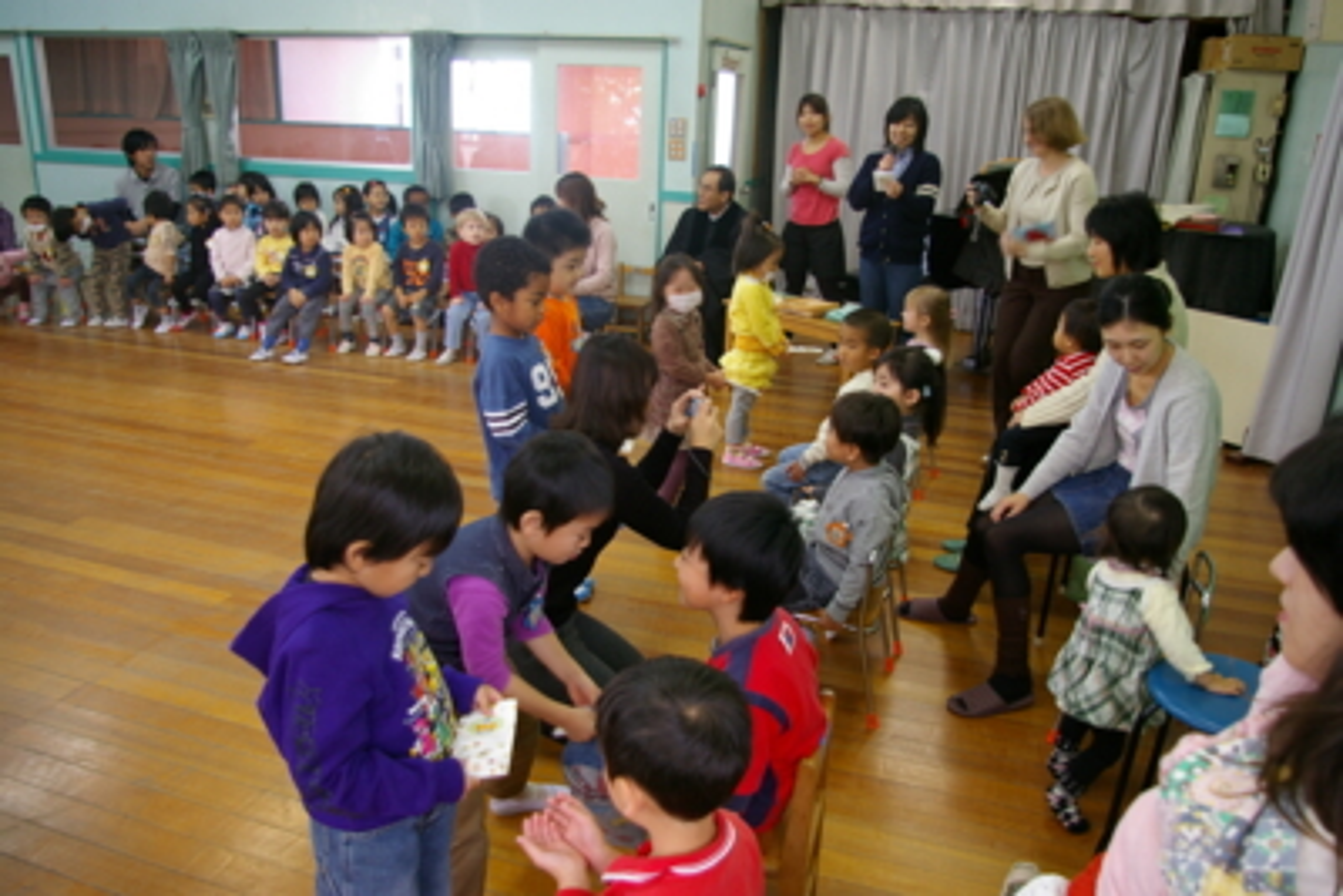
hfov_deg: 67.4
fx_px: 1008
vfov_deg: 48.0
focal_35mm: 27
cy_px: 448
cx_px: 672
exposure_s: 1/30
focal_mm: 18
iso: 400
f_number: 3.5
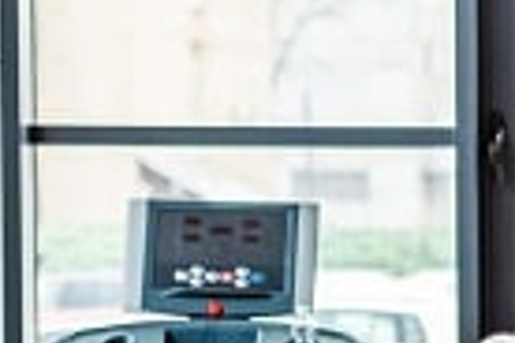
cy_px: 522
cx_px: 985
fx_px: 4363
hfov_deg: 6.6
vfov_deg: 4.5
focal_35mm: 305
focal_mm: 70
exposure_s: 1/160
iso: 800
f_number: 3.2
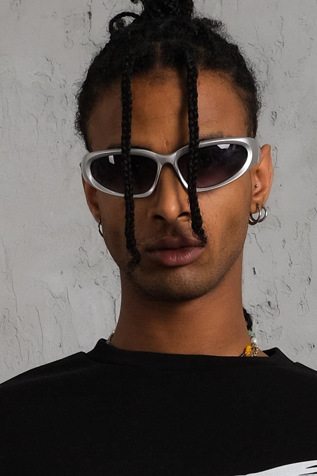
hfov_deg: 7.3
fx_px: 2469
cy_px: 968
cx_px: 184
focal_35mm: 187
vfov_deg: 10.1
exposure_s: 1/160
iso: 160
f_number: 5
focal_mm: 23
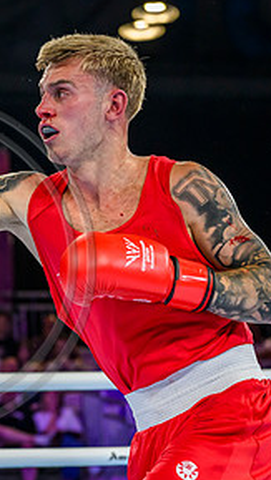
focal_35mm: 153
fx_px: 1951
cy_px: 262
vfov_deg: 14.0
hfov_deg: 7.9
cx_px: -57
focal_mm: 70
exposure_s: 1/1600
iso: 2000
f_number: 3.2
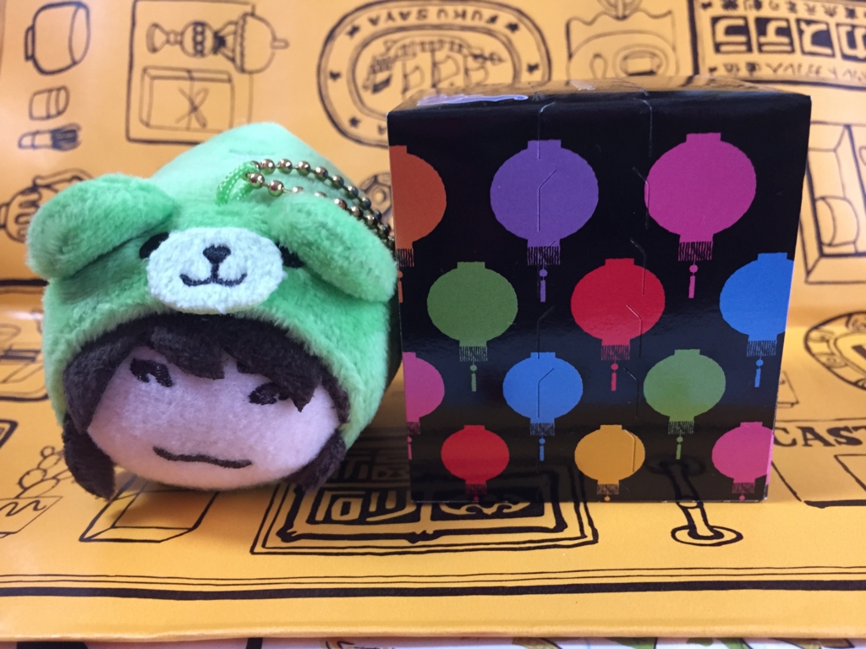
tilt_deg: -16.6
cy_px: 324
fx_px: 726
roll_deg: +6.3
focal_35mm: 29
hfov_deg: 61.7
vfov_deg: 48.2
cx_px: 433
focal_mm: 4.15
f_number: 2.2
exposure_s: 1/30
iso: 160
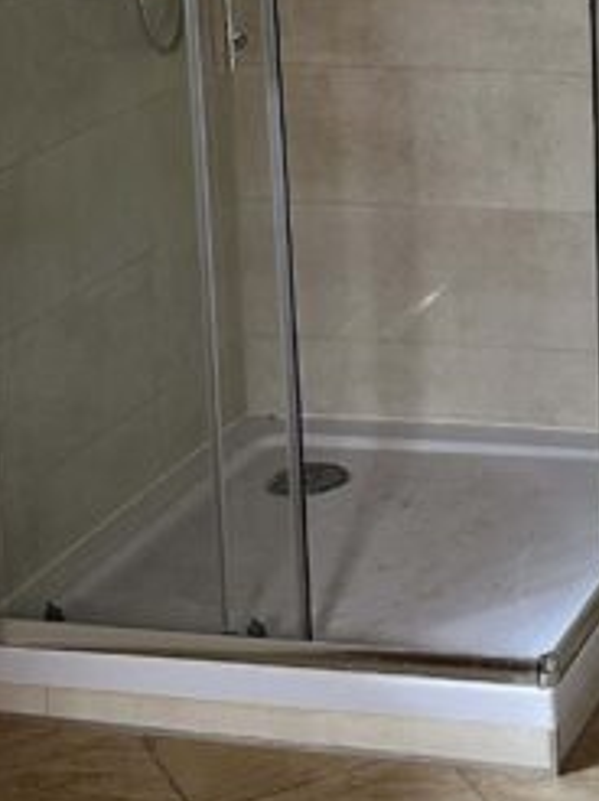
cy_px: -42
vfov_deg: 19.0
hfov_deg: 14.0
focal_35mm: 100
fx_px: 2311
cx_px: 846
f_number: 1.78
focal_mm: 6.86
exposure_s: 1/81
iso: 250
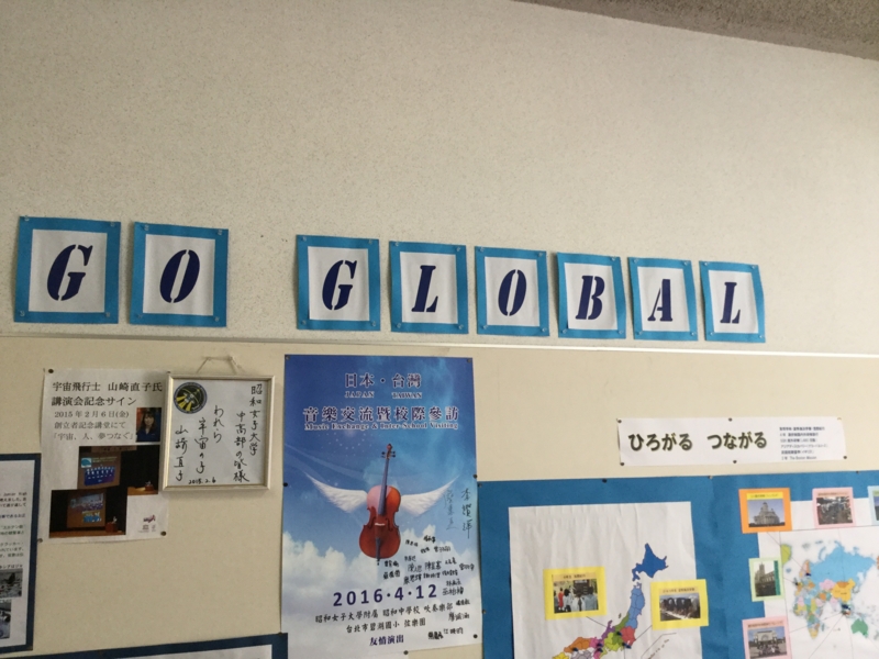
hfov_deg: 58.4
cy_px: 330
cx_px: 440
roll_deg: +1.5
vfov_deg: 45.4
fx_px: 787
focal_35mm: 31
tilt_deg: +11.3
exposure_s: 1/30
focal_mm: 3.3
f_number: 2.4
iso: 40
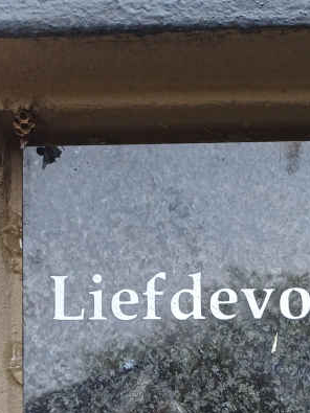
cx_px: 424
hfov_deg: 17.9
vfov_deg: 21.9
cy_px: 594
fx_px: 908
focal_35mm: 76
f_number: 1.8
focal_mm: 4.65
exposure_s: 1/209
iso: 50
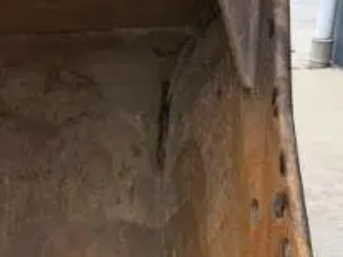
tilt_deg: -23.5
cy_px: 297
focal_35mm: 119
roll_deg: -0.8
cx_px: -86
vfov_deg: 12.2
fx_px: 1178
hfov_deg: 15.8
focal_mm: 6.76
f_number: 1.78
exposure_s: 1/183
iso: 64
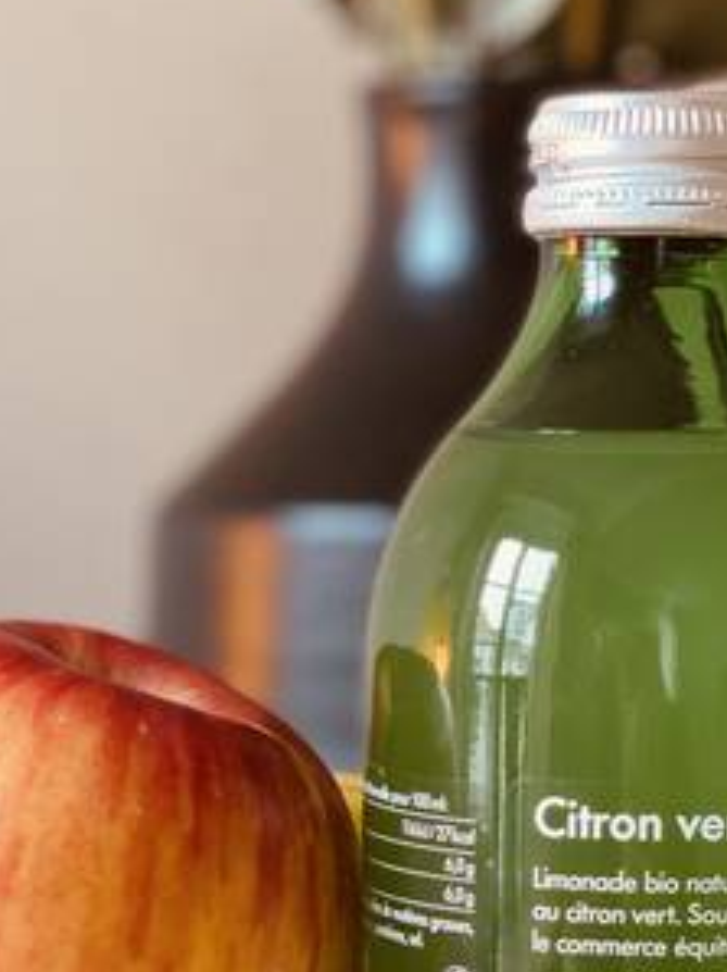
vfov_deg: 15.3
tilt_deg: -5.0
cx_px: 564
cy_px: 736
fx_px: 3589
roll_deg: -0.5
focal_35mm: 128
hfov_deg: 11.5
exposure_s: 1/100
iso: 160
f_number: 2
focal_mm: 6
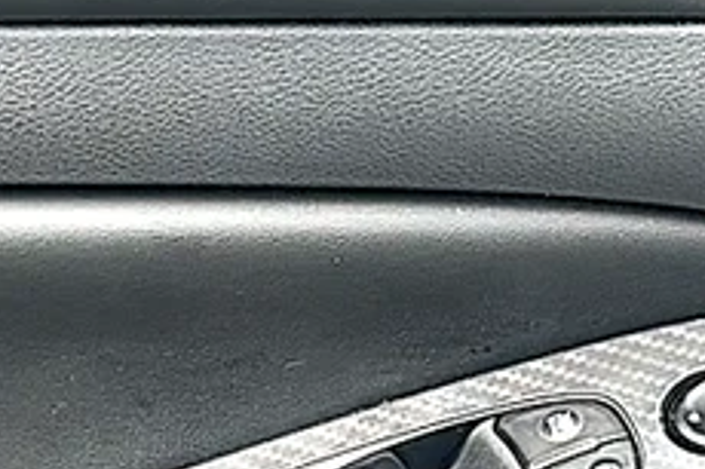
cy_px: 330
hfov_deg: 15.4
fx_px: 2603
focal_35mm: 133
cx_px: 227
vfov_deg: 10.3
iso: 80
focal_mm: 6.86
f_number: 1.78
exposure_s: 1/279
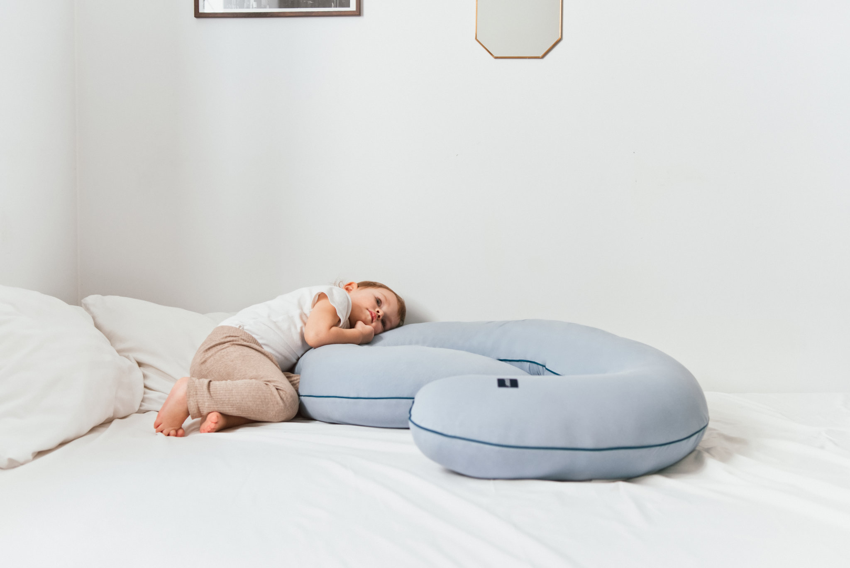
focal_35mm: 35
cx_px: 425
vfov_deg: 37.9
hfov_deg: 54.4
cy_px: 284
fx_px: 827
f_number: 2.8
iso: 320
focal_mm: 35
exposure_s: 1/160
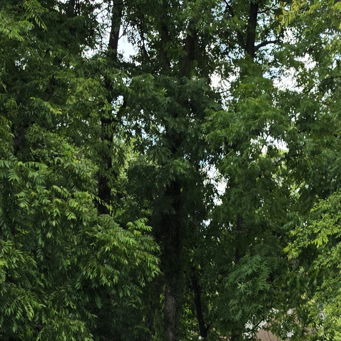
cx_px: 319
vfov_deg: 17.7
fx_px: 958
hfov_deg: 19.7
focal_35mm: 86
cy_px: 539
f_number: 1.4
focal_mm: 6.5
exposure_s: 1/2436
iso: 64
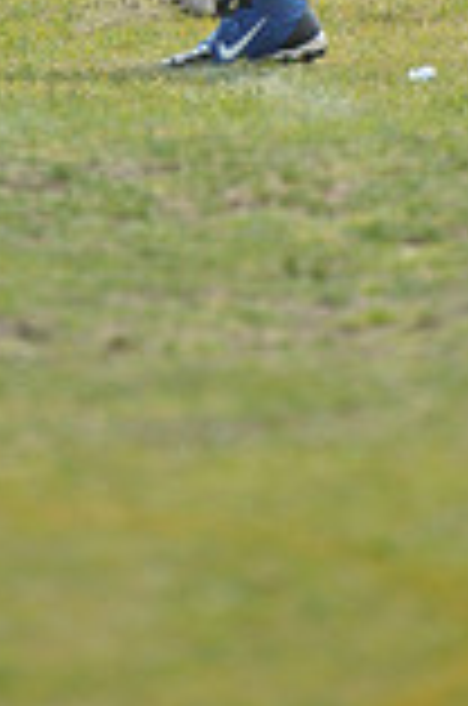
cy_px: -432
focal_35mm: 1334
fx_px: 26127
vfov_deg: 1.5
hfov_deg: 1.0
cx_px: 148
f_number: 4
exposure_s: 1/2000
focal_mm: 360
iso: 640
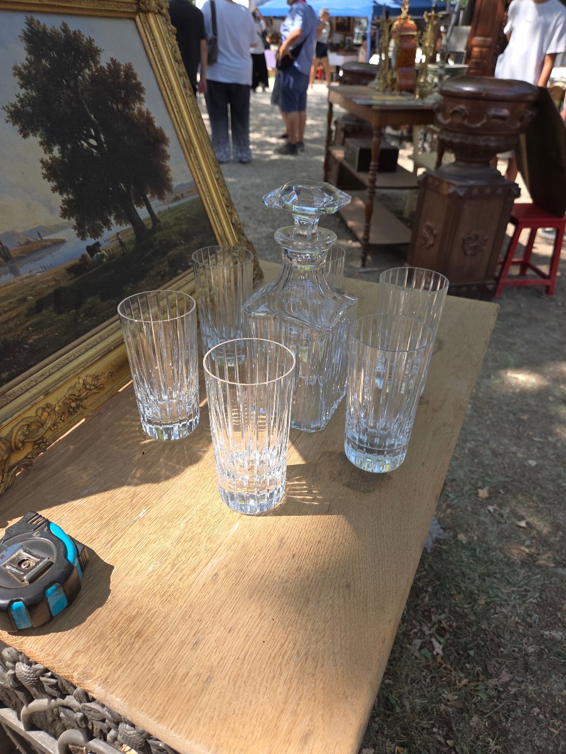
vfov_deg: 73.9
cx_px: 283
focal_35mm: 23
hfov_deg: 58.9
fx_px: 501
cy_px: 377
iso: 25
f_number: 1.8
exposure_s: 1/560
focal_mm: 5.4
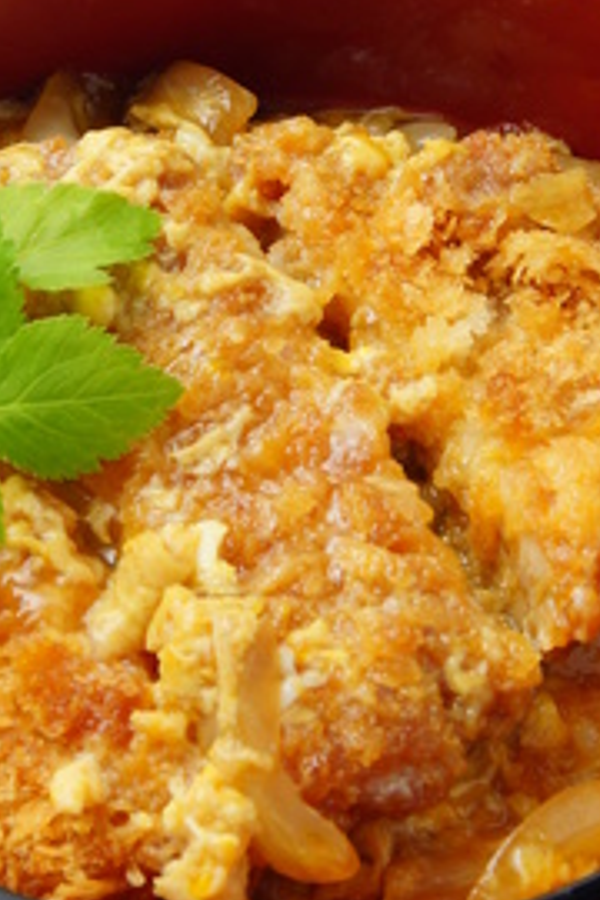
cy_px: 287
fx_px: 6654
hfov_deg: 5.2
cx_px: 270
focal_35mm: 266
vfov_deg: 7.7
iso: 100
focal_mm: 75
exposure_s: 1/125
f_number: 13
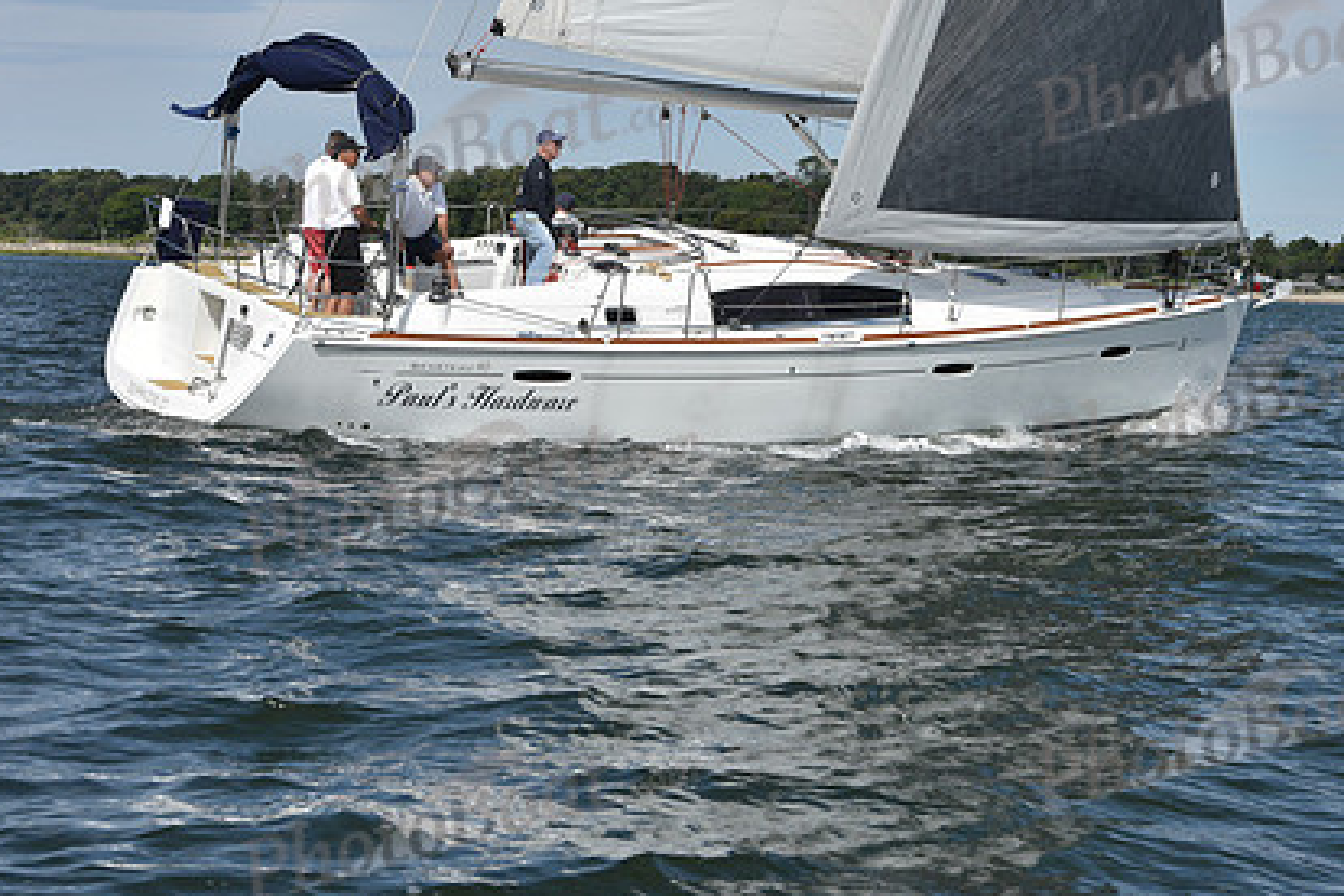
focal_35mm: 98
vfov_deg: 13.9
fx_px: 3658
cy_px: 274
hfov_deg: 20.8
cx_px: 870
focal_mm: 70
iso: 320
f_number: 11
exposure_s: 1/1000
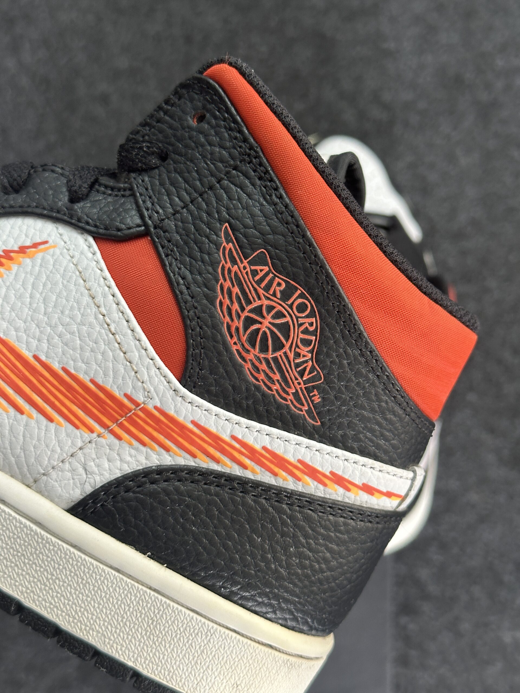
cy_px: 346
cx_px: 260
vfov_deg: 39.7
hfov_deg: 30.3
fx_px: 961
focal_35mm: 48
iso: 125
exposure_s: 1/50
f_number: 1.78
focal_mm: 6.86
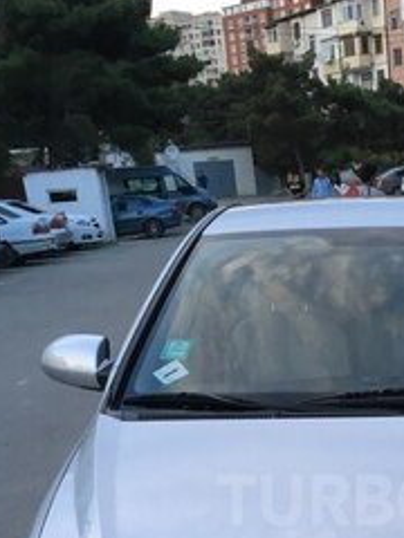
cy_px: 500
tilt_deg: -20.9
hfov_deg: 23.5
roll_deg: +4.7
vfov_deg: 30.5
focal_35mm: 60
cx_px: 391
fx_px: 934
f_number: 2.2
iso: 32
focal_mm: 4.15
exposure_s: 1/33
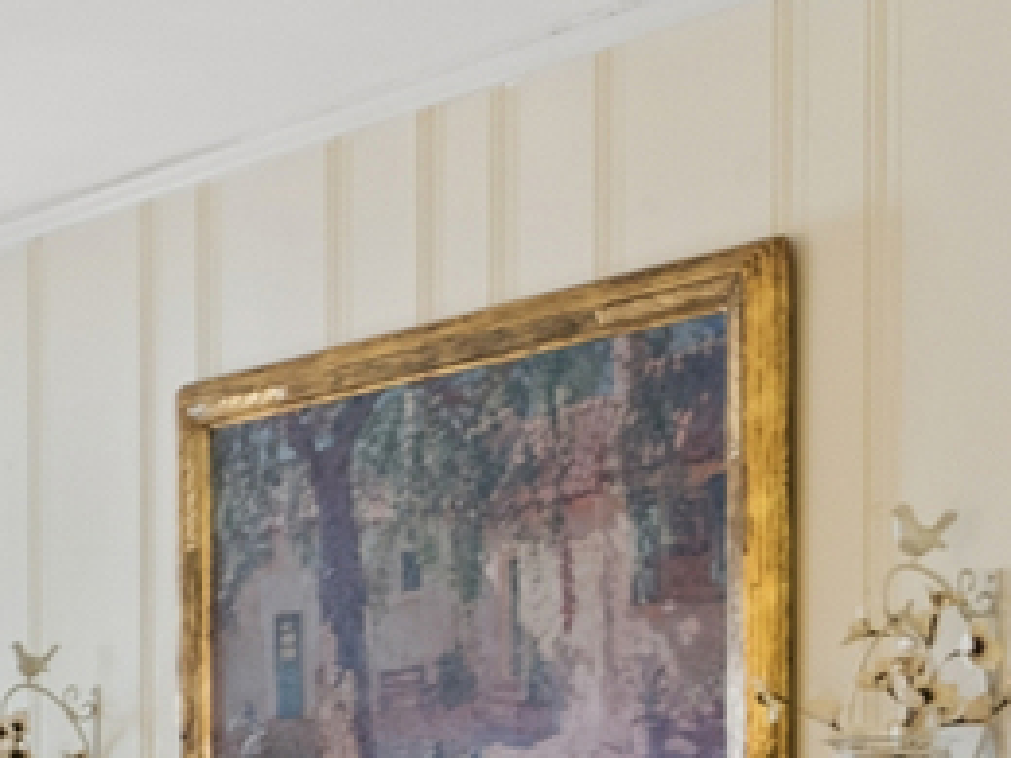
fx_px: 2804
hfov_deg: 17.6
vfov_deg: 14.8
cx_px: -657
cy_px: 956
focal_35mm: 96
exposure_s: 1/3.33
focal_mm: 10.6
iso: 400
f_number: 8
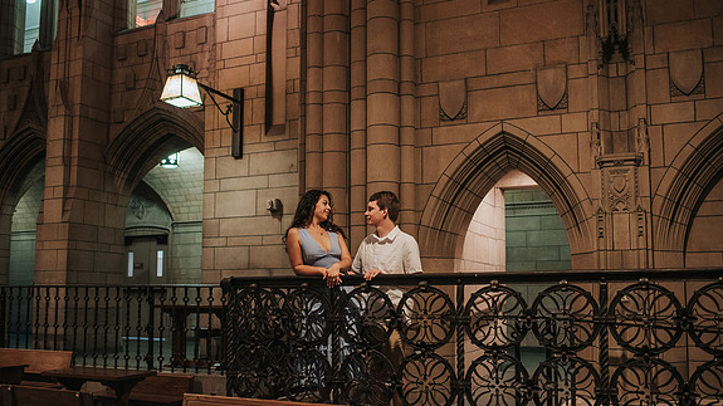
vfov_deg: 31.9
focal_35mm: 37
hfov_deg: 54.0
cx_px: 360
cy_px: 232
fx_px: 709
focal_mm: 35
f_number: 2.8
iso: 1000
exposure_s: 1/125
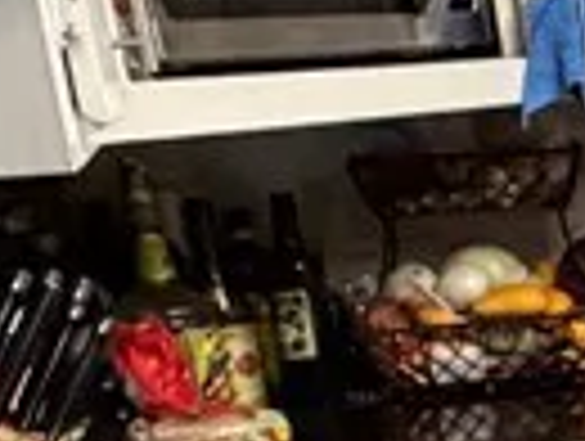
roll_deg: +2.0
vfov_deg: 13.4
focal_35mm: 110
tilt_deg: -12.5
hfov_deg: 12.3
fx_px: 1862
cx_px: 1566
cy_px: 382
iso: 500
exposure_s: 1/60
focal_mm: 2.22
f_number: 2.2
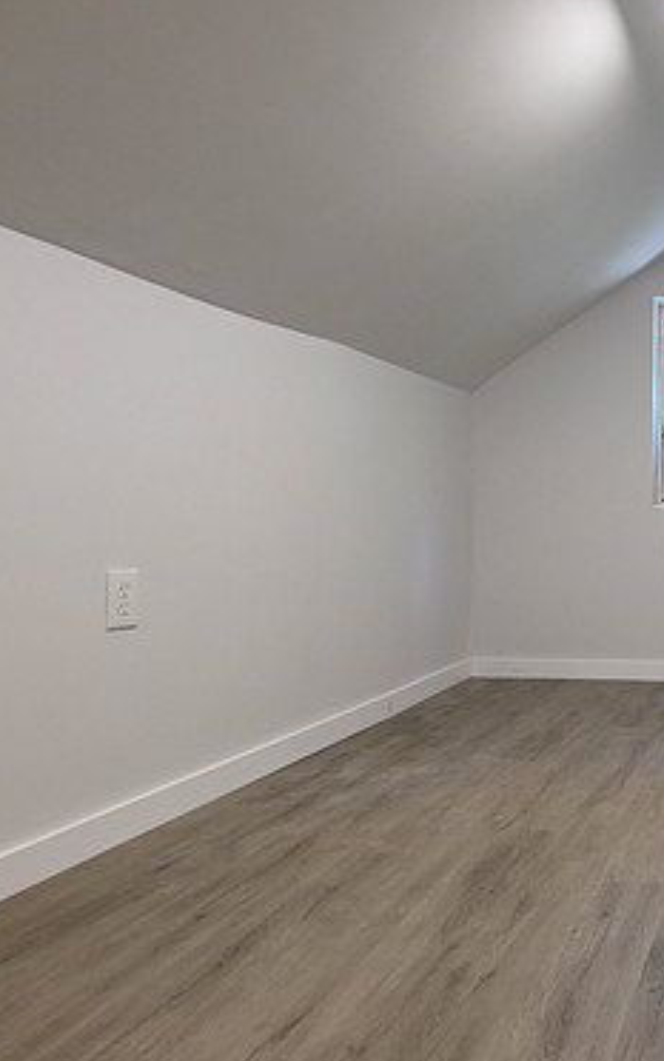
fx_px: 781
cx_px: 749
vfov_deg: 68.4
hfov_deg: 37.6
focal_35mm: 27
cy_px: 540
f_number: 5
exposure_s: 1/100
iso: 1000
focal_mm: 17
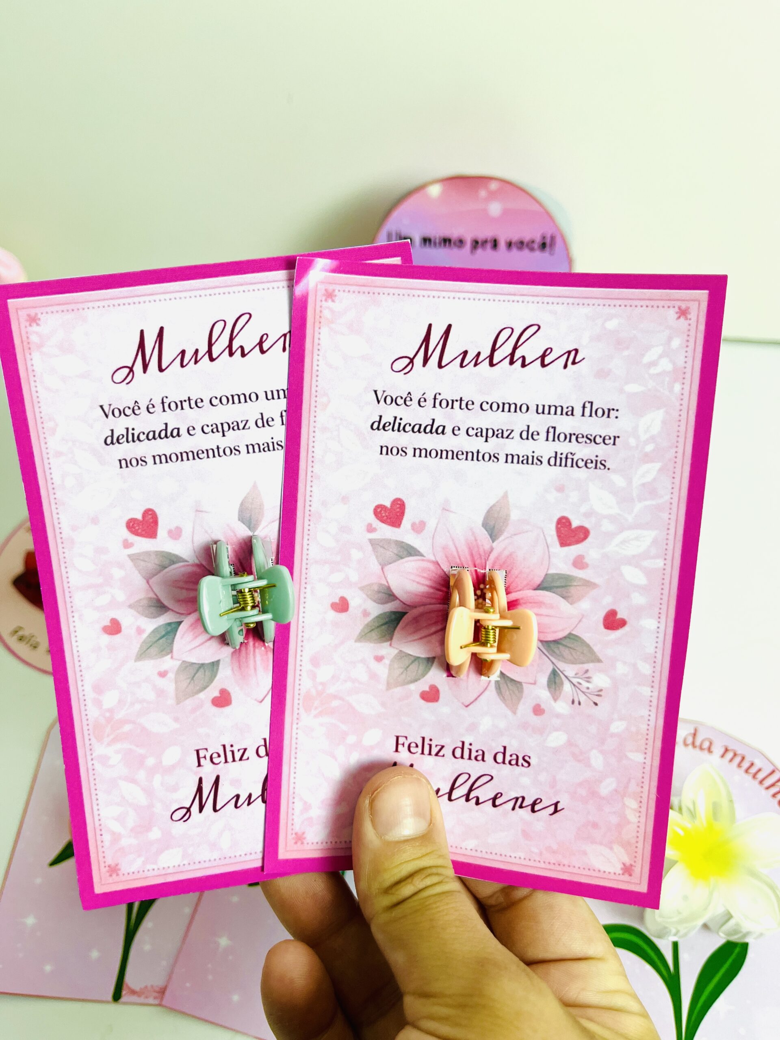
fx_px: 781
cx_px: 390
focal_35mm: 26
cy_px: 520
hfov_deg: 53.1
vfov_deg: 67.3
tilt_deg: -55.4
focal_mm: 5.1
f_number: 1.6
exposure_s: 1/120
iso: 100
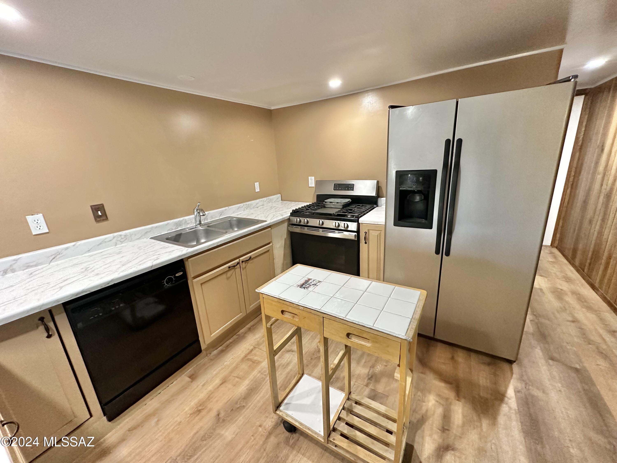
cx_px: 308
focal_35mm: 14
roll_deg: +5.0
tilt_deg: -11.7
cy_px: 232
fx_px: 250
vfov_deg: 85.7
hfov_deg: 102.1
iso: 320
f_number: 2.2
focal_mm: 2.22
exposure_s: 1/60
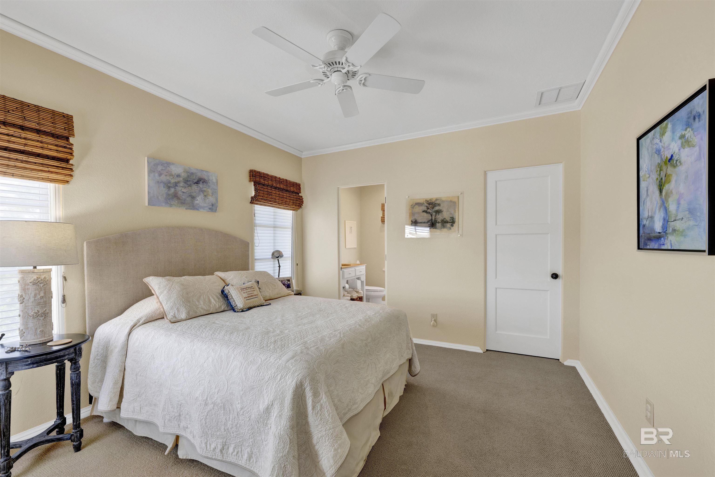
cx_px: 358
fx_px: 278
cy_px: 238
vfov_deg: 81.2
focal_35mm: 14
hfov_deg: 104.3
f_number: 11
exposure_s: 1/5
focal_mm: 14
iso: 400
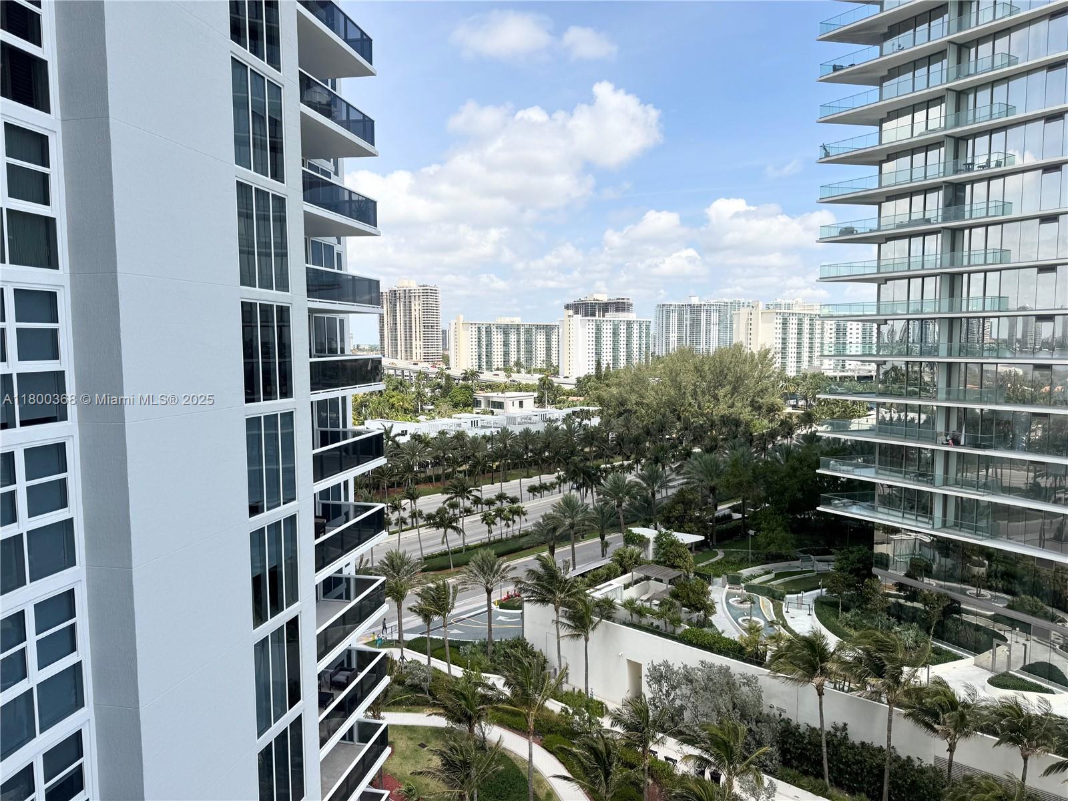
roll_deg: +0.3
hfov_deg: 71.6
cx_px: 534
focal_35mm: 24
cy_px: 400
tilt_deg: -5.2
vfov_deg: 56.8
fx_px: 740
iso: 80
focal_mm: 6.76
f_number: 1.78
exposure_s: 1/5348
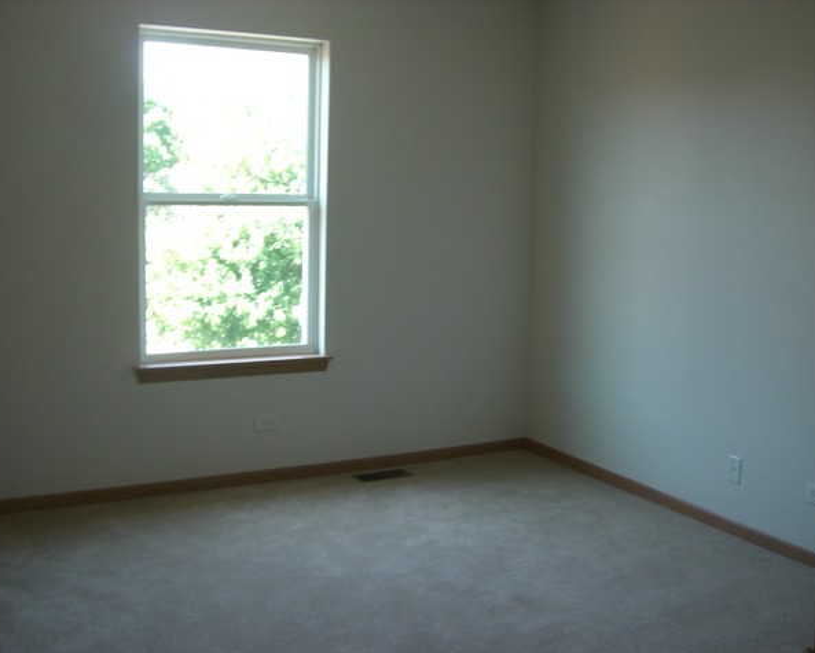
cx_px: 418
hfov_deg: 45.8
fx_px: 965
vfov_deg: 37.4
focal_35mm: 40
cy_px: 326
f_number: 2.7
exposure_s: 1/80
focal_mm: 6.2
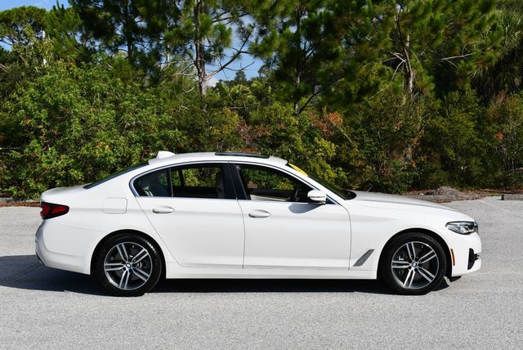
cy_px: 175
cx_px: 262
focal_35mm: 52
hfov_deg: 38.2
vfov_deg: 26.0
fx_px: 756
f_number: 9
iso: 100
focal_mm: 26
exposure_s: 1/320
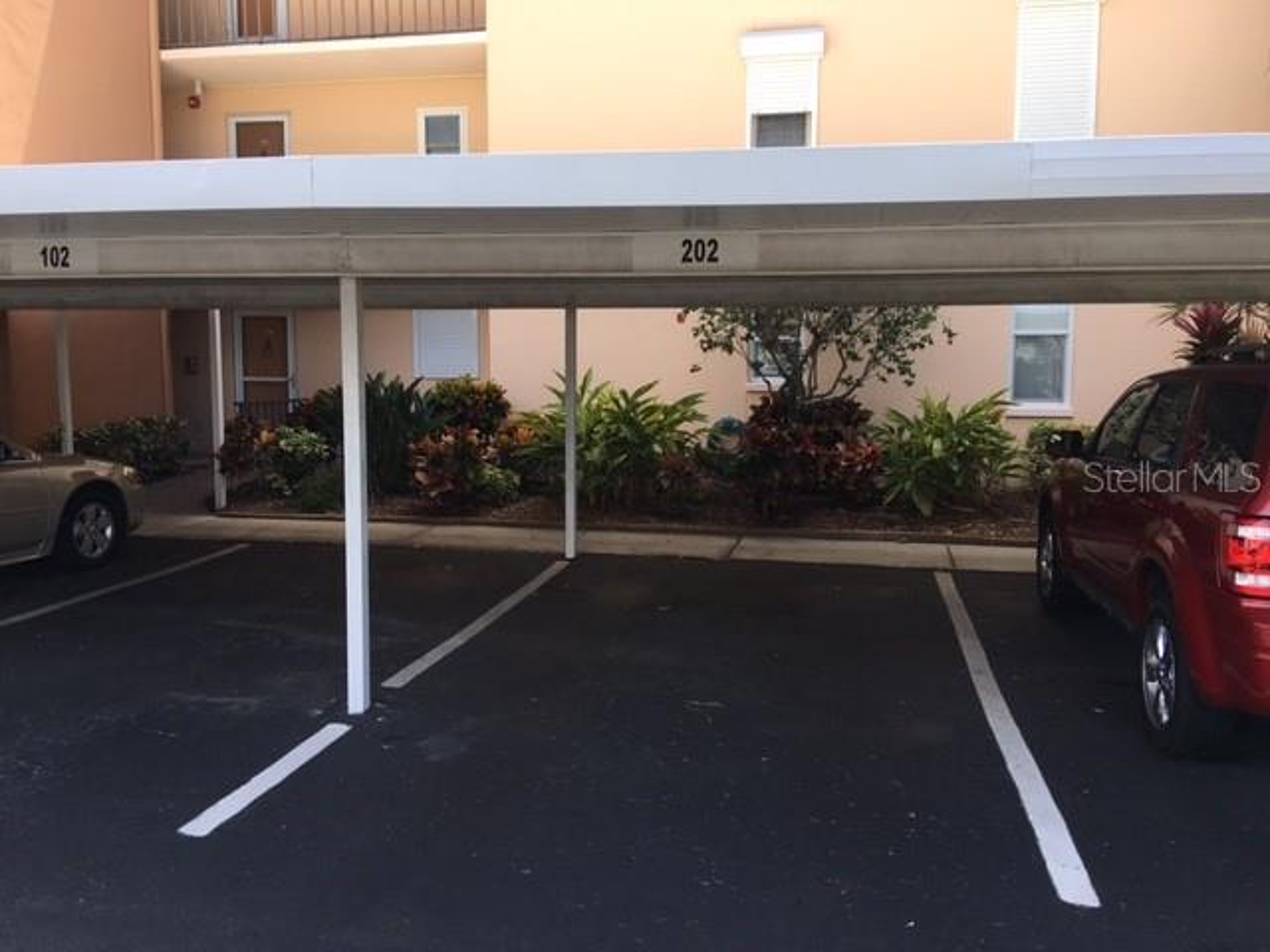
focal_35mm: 29
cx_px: 635
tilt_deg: -4.7
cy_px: 476
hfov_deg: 61.7
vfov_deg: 48.2
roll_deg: -0.4
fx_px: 1064
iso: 25
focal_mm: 4.15
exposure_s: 1/432
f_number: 2.2
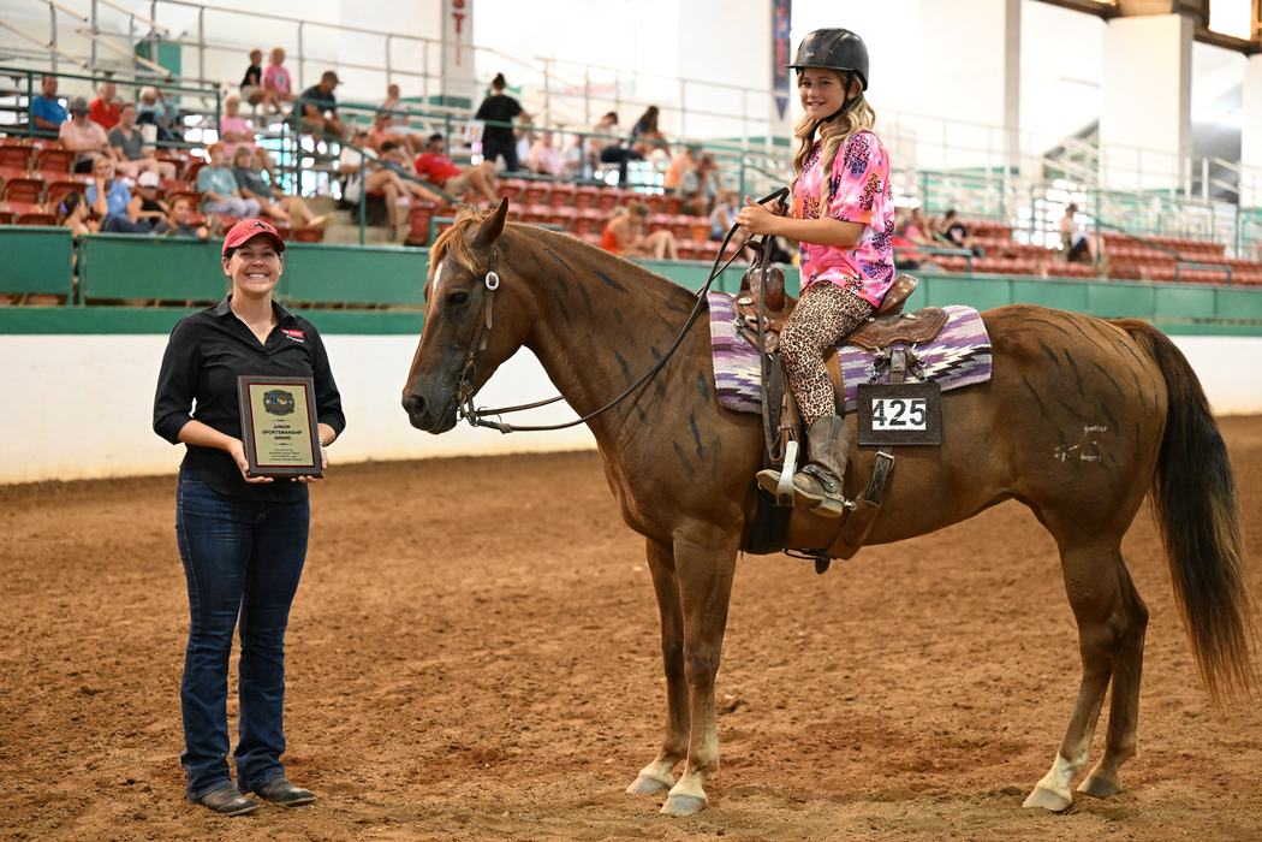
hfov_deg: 28.8
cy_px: 421
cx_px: 631
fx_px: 2454
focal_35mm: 70
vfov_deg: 19.5
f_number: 2.8
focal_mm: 70
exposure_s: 1/500
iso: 8000
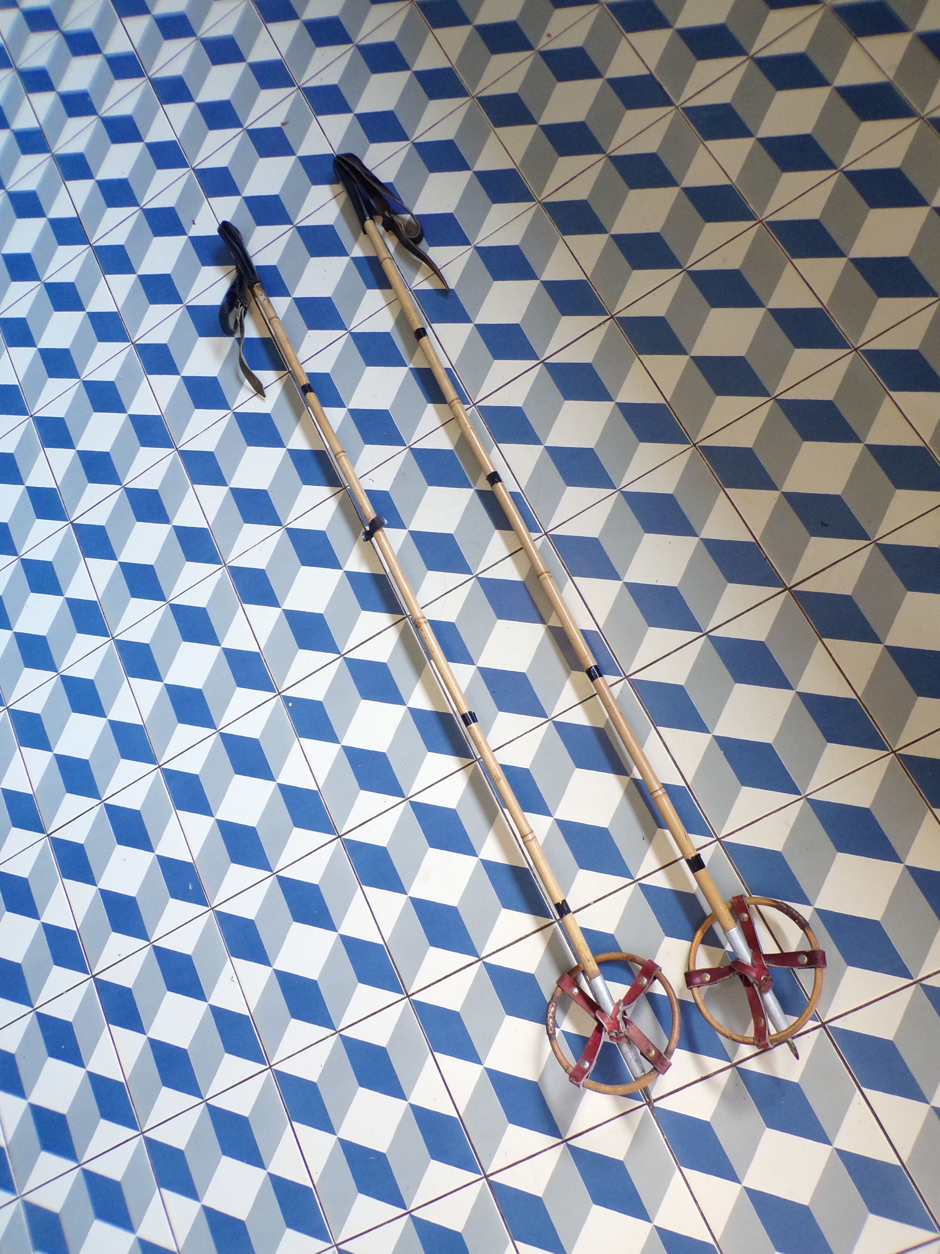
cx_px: 470
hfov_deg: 56.8
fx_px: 869
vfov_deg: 71.6
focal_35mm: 24
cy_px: 627
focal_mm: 4.3
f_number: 3
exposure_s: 1/17
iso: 263
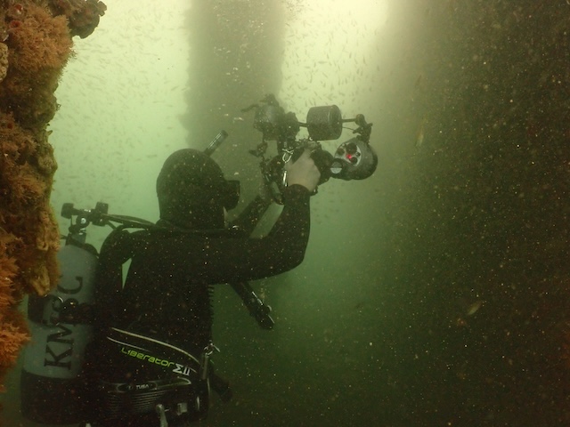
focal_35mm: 38
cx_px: 285
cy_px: 214
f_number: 3.5
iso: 500
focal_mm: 6.83
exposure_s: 1/80
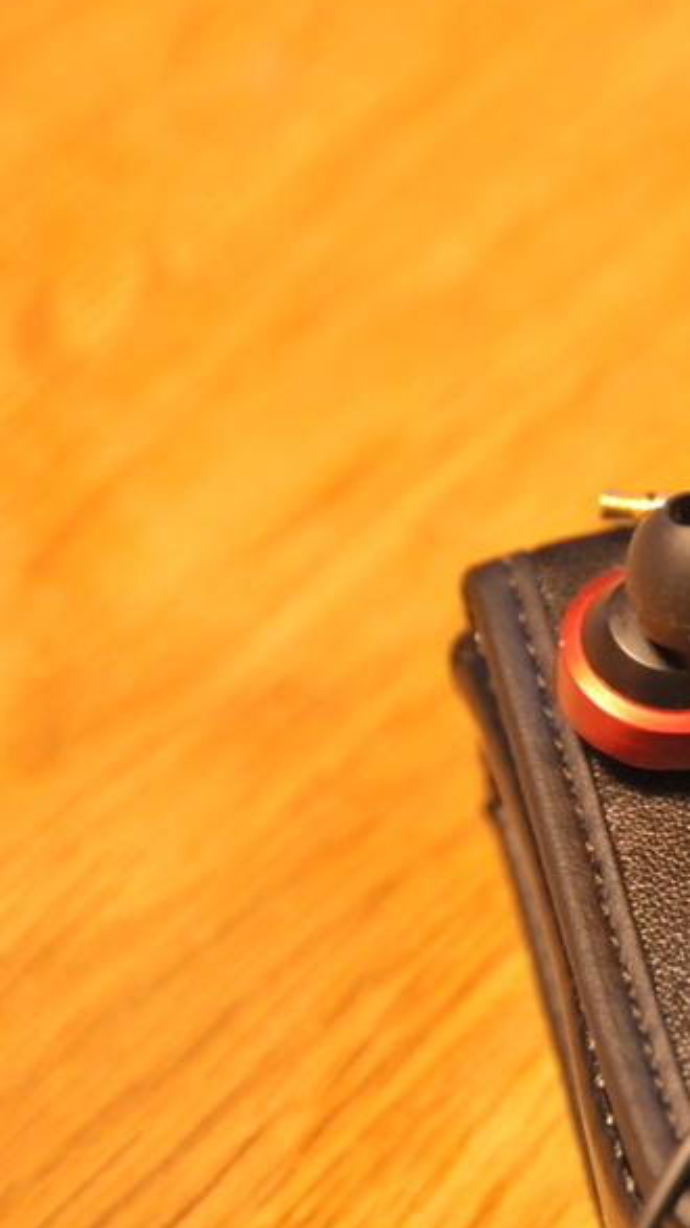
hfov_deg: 5.5
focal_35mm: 219
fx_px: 7126
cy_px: 620
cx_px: 736
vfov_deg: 9.8
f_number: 5.6
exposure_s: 1/30
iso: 3200
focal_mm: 120
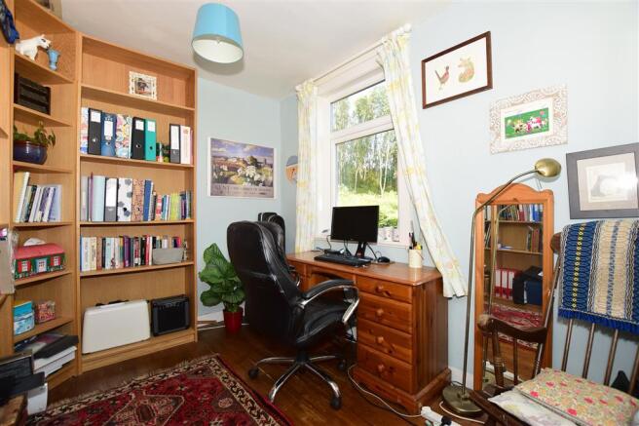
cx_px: 320
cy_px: 213
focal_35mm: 15
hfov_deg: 100.4
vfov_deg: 77.3
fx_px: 266
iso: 400
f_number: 6.3
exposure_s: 1/160
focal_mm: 10
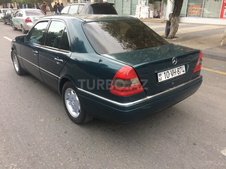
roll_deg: +0.6
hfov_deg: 61.7
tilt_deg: -20.3
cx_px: 113
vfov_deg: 48.2
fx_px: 189
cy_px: 84
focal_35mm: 29
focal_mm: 4.15
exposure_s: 1/100
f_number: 2.2
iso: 40
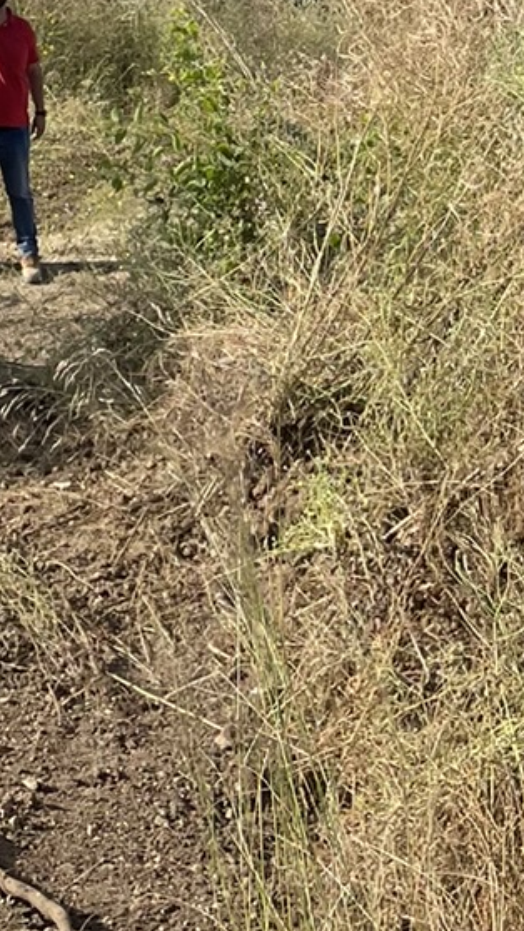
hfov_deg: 12.1
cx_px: 287
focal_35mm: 100
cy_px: -524
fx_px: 2469
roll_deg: +0.9
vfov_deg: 18.5
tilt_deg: -5.4
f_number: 1.6
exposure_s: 1/3448
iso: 32
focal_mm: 5.1
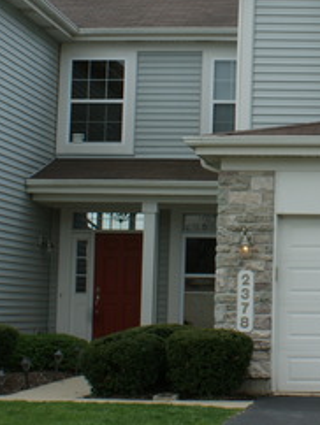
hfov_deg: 14.4
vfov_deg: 19.7
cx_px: 399
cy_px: 139
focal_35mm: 99
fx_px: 1218
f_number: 11
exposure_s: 1/160
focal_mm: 26
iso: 100
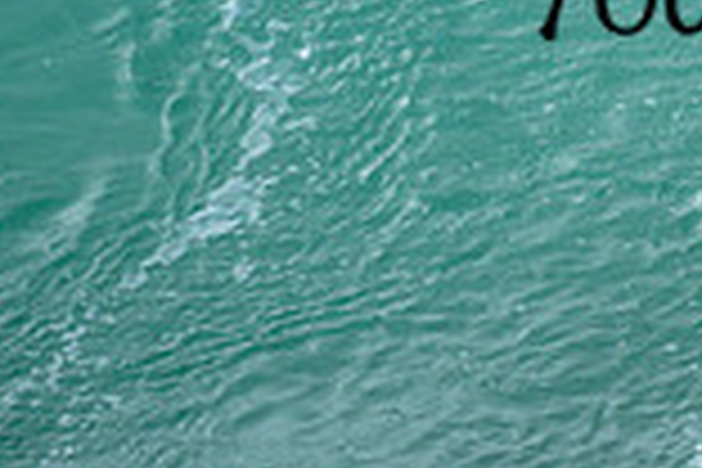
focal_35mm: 3227
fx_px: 62922
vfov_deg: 0.4
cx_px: 872
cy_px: 6
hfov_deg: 0.6
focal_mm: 800
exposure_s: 1/2000
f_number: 6.3
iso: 400
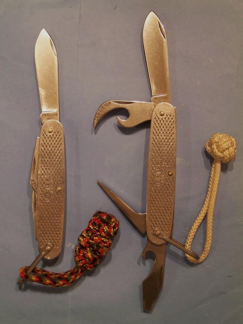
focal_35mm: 37
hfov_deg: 38.7
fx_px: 346
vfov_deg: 50.1
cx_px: 122
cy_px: 162
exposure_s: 1/20
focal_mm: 7.8
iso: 200
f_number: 2.8
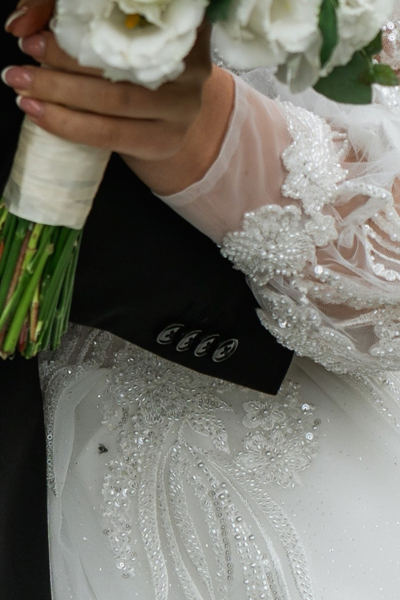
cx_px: 108
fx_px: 5481
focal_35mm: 329
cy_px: -341
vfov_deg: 6.2
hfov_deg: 4.2
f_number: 3.5
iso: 125
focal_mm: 65
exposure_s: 1/640
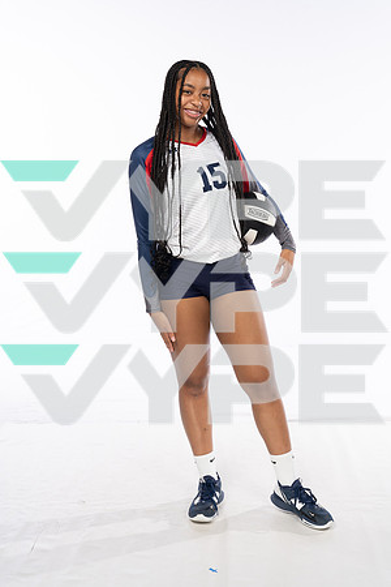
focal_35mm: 46
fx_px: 749
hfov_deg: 29.2
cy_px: 294
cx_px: 196
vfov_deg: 42.7
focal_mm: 46
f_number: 7.1
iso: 200
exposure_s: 1/250
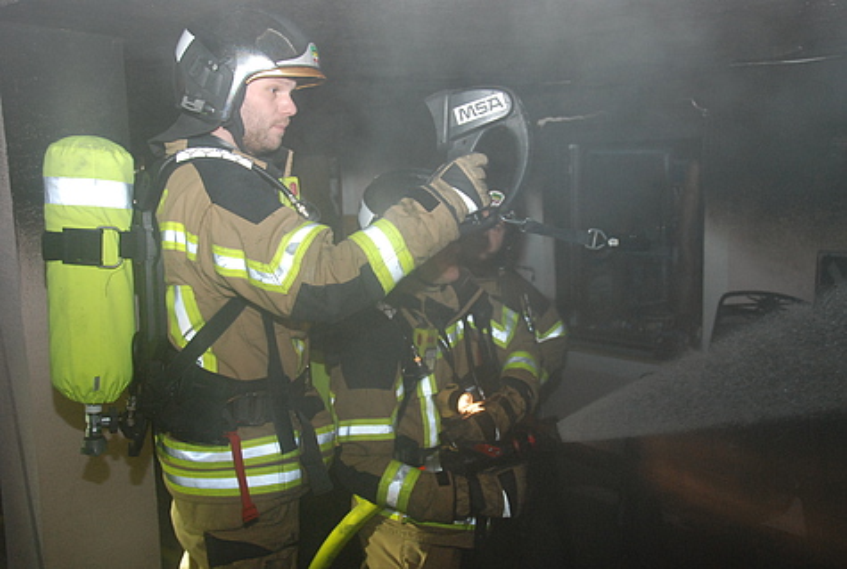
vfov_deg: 37.0
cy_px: 284
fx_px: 849
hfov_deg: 53.0
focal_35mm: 36
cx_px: 424
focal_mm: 24
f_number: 4
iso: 800
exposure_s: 1/30
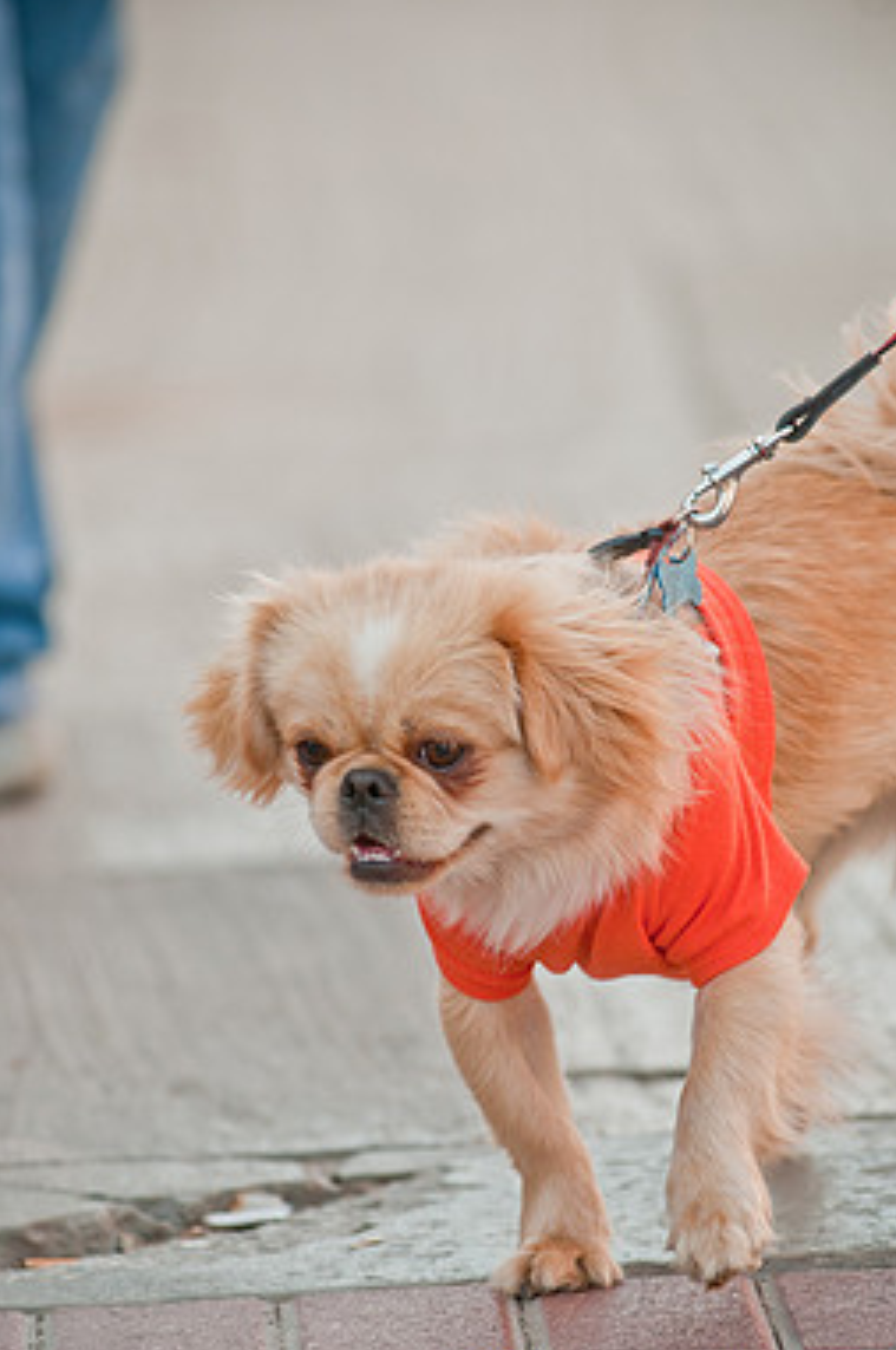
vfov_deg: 5.8
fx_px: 13251
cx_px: 483
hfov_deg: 3.9
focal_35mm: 354
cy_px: 780
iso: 400
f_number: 4
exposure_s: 1/640
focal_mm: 200
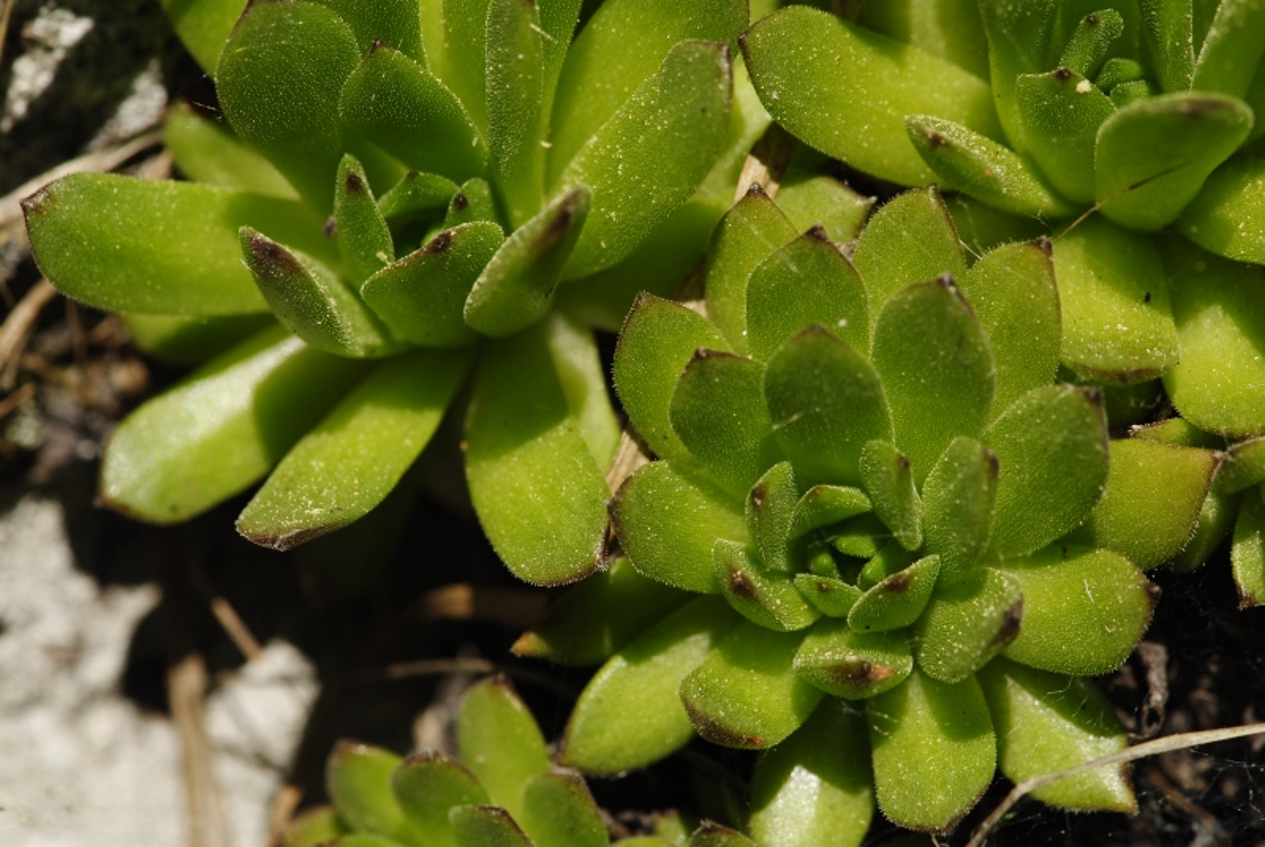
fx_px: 4487
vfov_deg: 10.8
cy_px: 424
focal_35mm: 128
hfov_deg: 16.0
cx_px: 632
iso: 100
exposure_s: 1/250
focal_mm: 85
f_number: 9
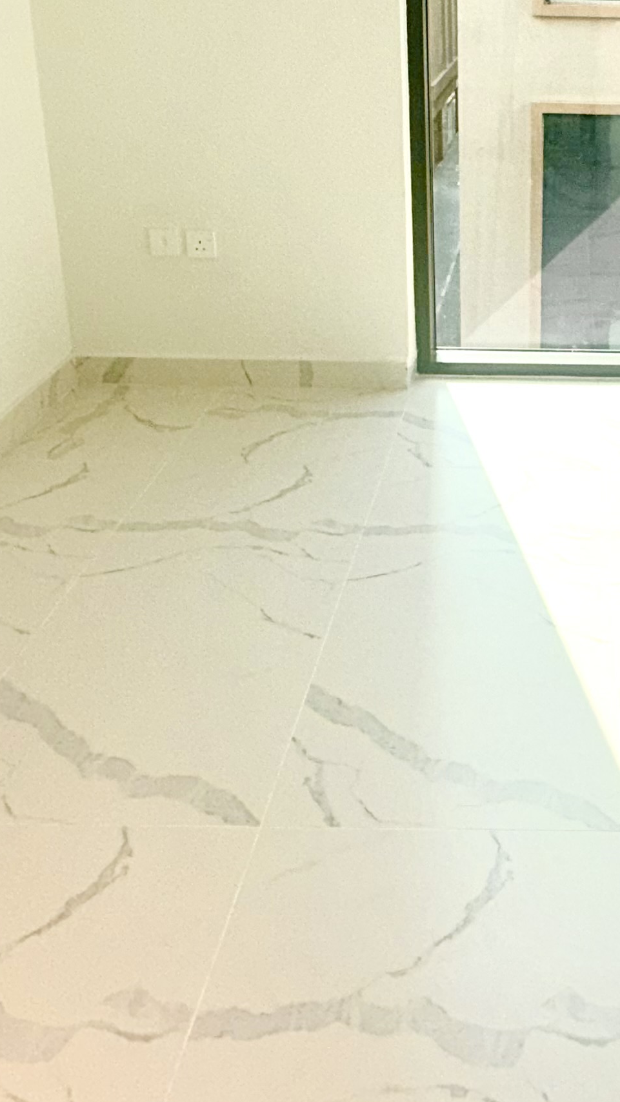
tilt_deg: -16.2
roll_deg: -1.5
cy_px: 239
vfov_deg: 52.2
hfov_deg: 31.0
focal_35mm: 36
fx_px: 1052
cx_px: 580
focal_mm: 2.22
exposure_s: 1/236
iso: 50
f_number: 2.2
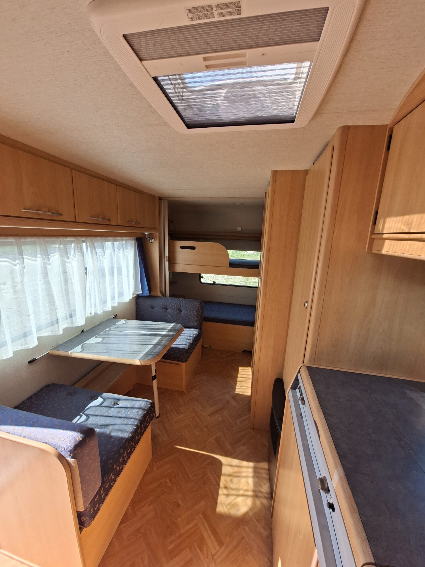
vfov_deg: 106.2
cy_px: 284
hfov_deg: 89.9
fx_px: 213
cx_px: 212
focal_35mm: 13
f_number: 2.2
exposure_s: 1/311
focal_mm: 1.74
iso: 40
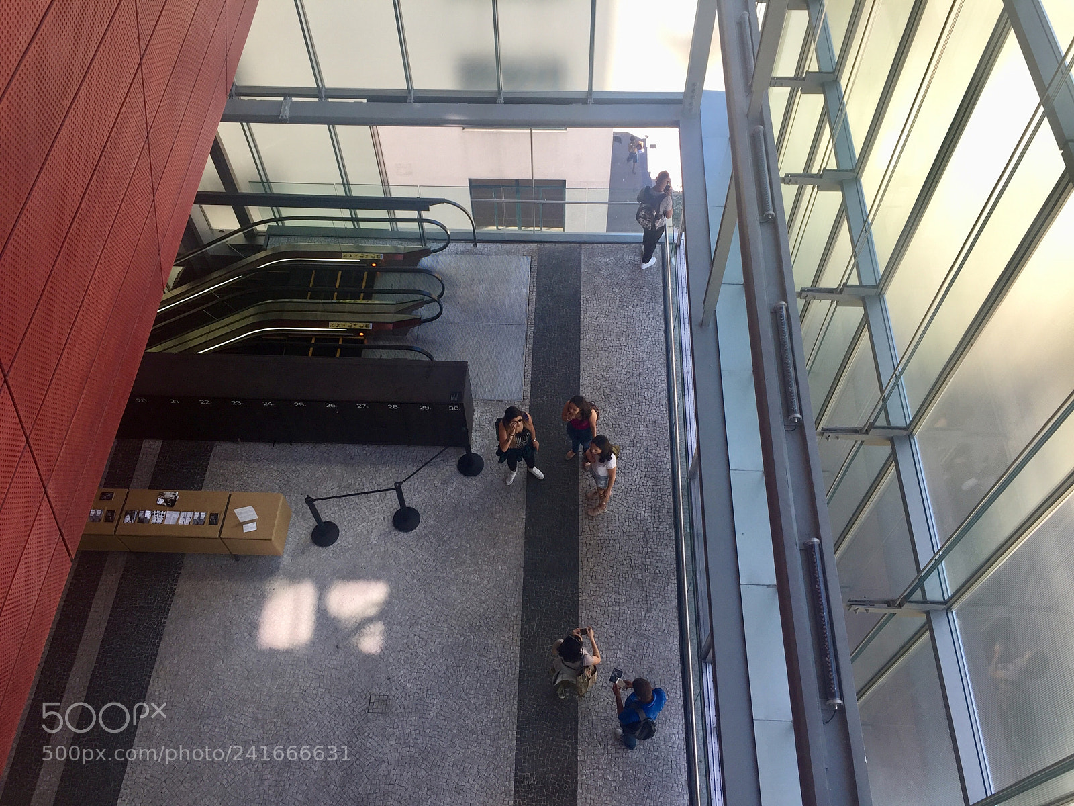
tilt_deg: -58.7
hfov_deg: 61.7
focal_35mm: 29
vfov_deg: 48.2
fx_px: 900
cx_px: 537
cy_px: 403
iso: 32
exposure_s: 1/157
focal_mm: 4.15
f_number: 2.2
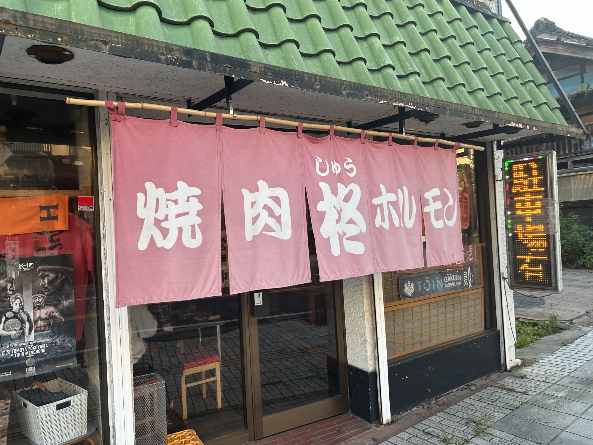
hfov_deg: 67.3
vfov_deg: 53.1
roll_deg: +3.6
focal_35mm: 26
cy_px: 222
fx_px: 445
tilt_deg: -3.2
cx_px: 296
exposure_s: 1/149
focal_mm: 5.7
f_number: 1.5
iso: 32
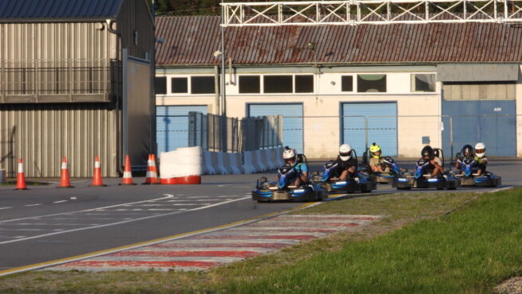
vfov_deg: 3.5
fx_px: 4846
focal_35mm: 350
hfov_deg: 6.2
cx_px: 300
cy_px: 159
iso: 100
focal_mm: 49.5
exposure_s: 1/500
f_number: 4.5
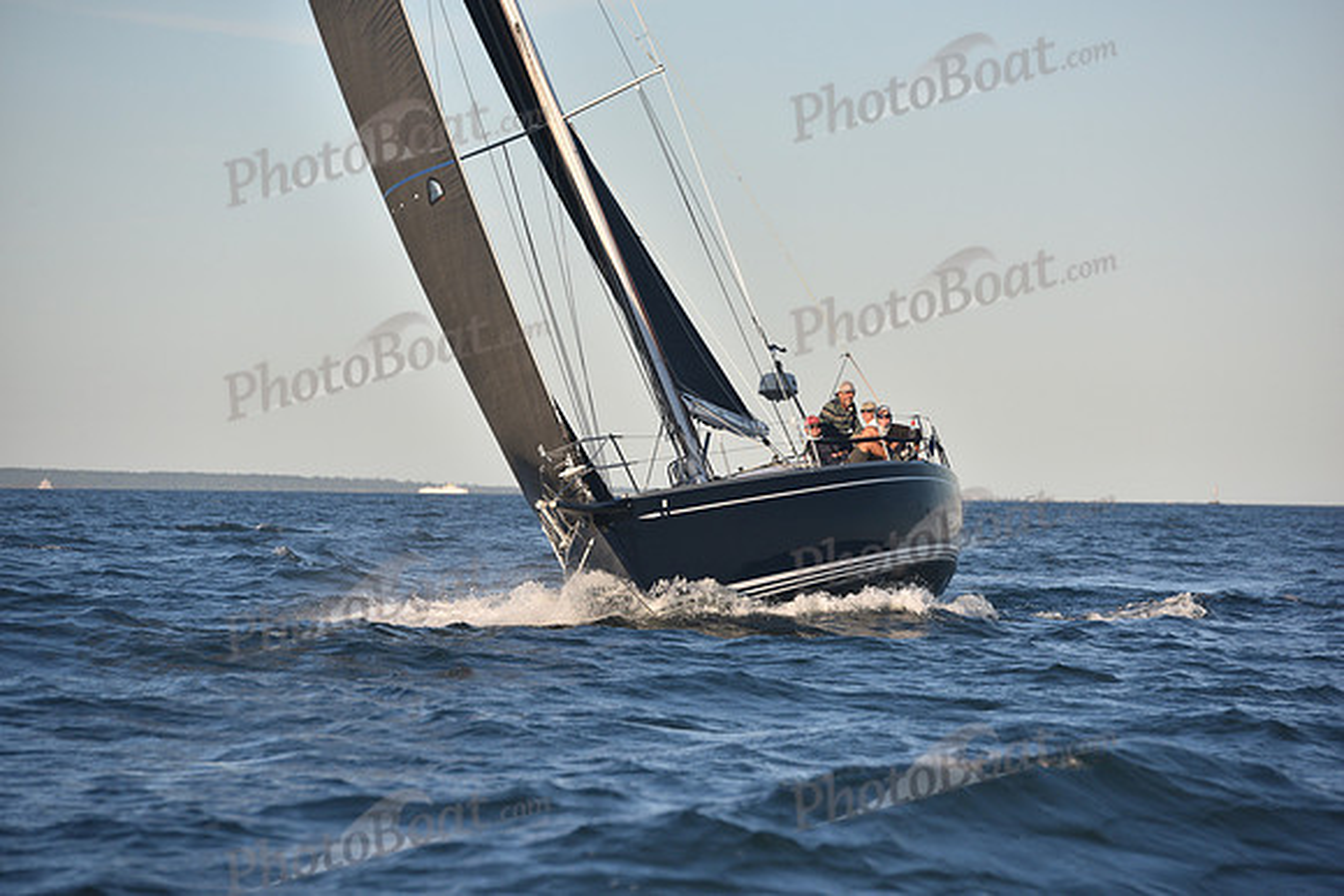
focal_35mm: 185
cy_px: 448
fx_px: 6908
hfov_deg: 11.1
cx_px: 672
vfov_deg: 7.4
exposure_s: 1/800
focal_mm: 185
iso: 400
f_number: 5.6
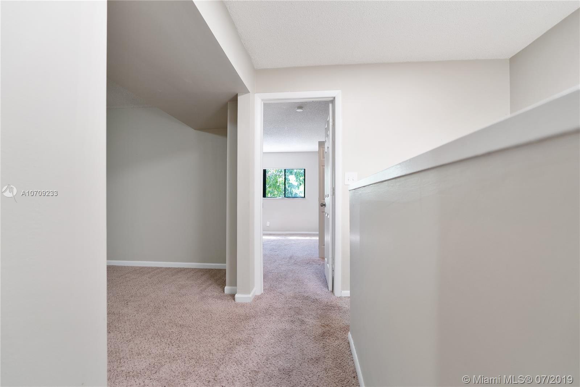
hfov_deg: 96.7
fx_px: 258
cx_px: 290
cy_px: 194
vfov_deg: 73.8
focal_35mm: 16
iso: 320
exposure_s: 1/20
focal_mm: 16
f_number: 4
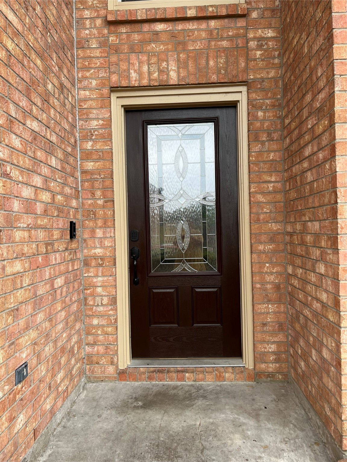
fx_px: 348
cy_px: 231
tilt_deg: -0.9
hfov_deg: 53.1
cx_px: 174
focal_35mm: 26
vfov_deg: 67.3
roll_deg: +2.5
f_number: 1.6
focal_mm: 5.1
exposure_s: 1/384
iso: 50
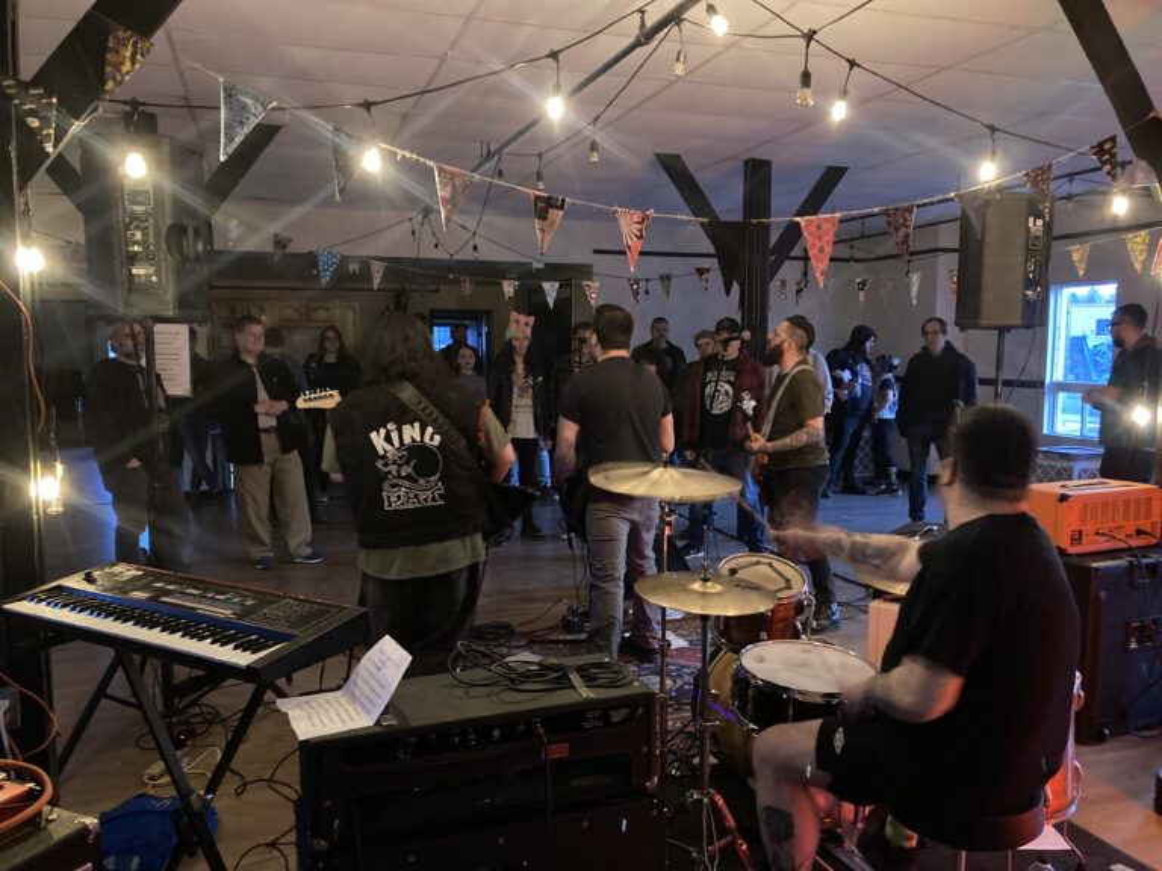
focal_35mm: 28
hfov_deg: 63.4
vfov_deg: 49.7
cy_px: 436
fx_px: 940
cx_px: 581
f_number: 1.8
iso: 640
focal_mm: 3.99
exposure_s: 1/15
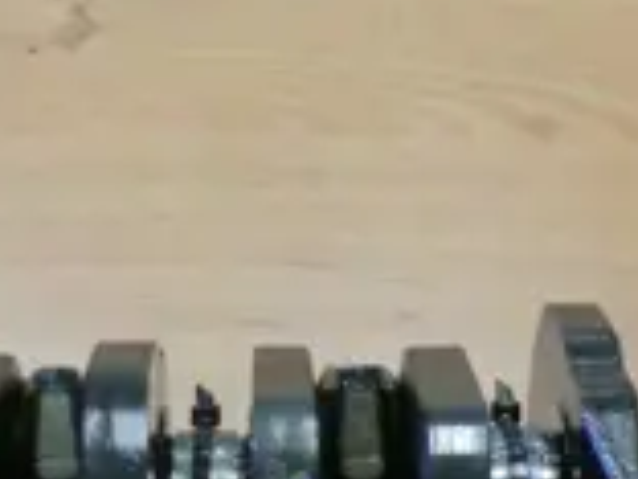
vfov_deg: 17.1
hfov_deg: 23.5
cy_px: 553
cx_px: 254
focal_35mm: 83
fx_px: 1530
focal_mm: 4.9
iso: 500
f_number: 3.2
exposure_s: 1/60
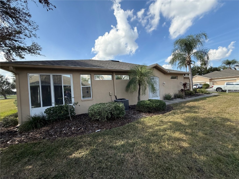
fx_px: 97
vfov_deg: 85.7
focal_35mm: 14
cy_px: 90
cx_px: 120
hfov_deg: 102.1
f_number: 2.2
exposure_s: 1/1285
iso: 80
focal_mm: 2.22
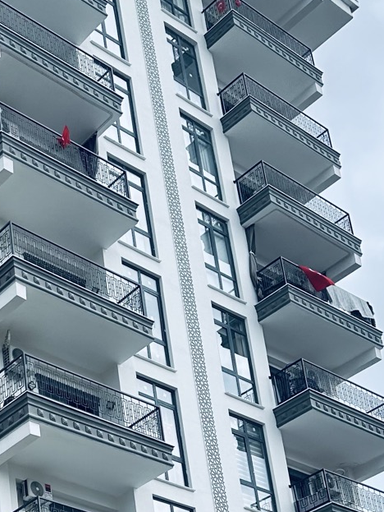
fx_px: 1138
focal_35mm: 77
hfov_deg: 18.4
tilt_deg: +22.0
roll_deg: +4.0
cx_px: -40
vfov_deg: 23.1
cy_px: 619
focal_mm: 6.86
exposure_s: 1/2591
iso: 80
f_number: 1.78
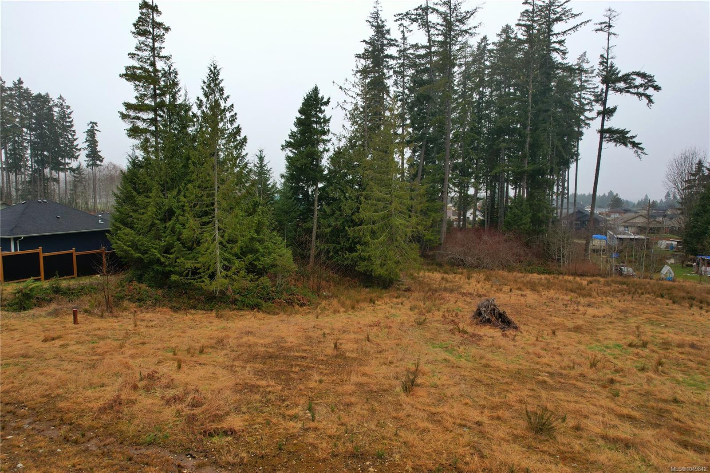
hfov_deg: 78.6
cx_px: 355
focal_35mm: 22
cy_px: 236
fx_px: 434
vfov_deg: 57.2
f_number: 2.8
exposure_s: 1/725
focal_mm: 8.38
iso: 110
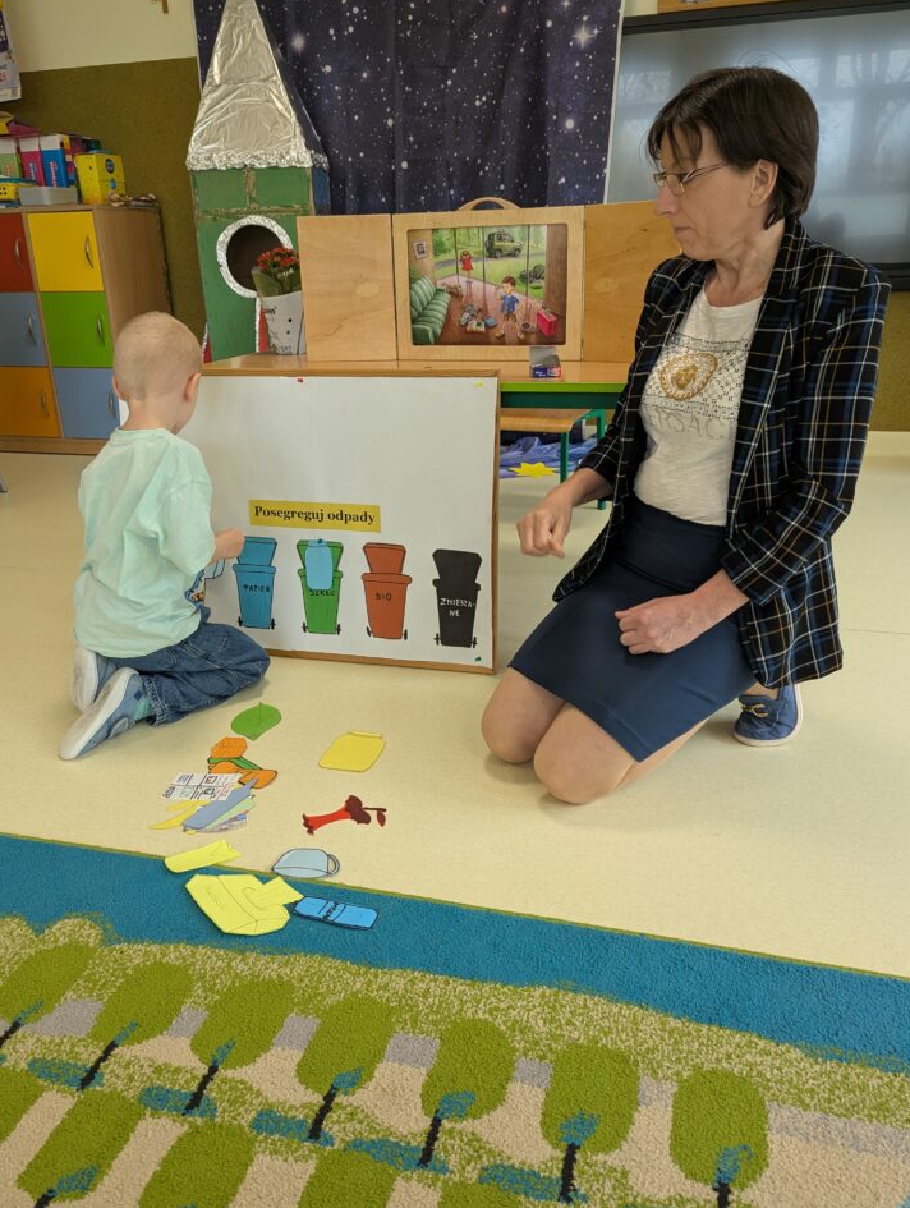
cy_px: 577
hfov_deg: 53.2
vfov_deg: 67.2
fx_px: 909
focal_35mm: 26
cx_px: 454
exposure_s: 1/228
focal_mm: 6.81
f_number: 1.85
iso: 181
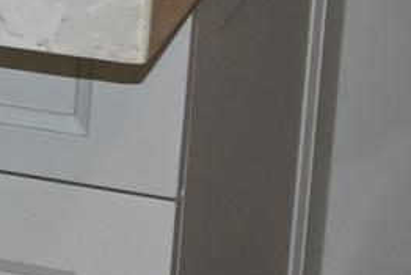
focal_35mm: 281
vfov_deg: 4.8
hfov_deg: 6.6
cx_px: -830
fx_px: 3210
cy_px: -191
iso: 560
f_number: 4.2
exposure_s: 1/60
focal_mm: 24
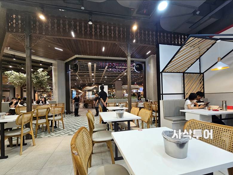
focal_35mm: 14
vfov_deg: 85.5
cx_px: 116
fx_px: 94
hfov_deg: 102.1
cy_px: 94
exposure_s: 1/77
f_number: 2.2
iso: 160
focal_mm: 2.2
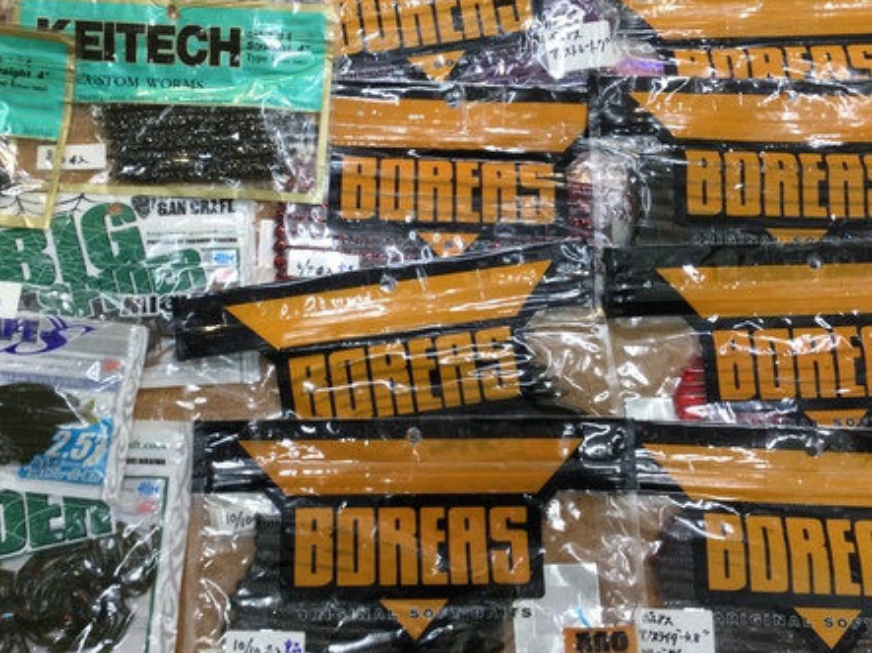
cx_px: 374
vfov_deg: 34.2
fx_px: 1058
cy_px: 266
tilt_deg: -74.2
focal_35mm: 42
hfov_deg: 44.7
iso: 25
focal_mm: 3.3
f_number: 2.4
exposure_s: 1/30
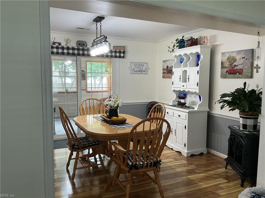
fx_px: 222
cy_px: 99
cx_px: 132
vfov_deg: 48.2
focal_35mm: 29
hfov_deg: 61.7
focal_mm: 3
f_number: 1.8
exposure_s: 1/60
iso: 125
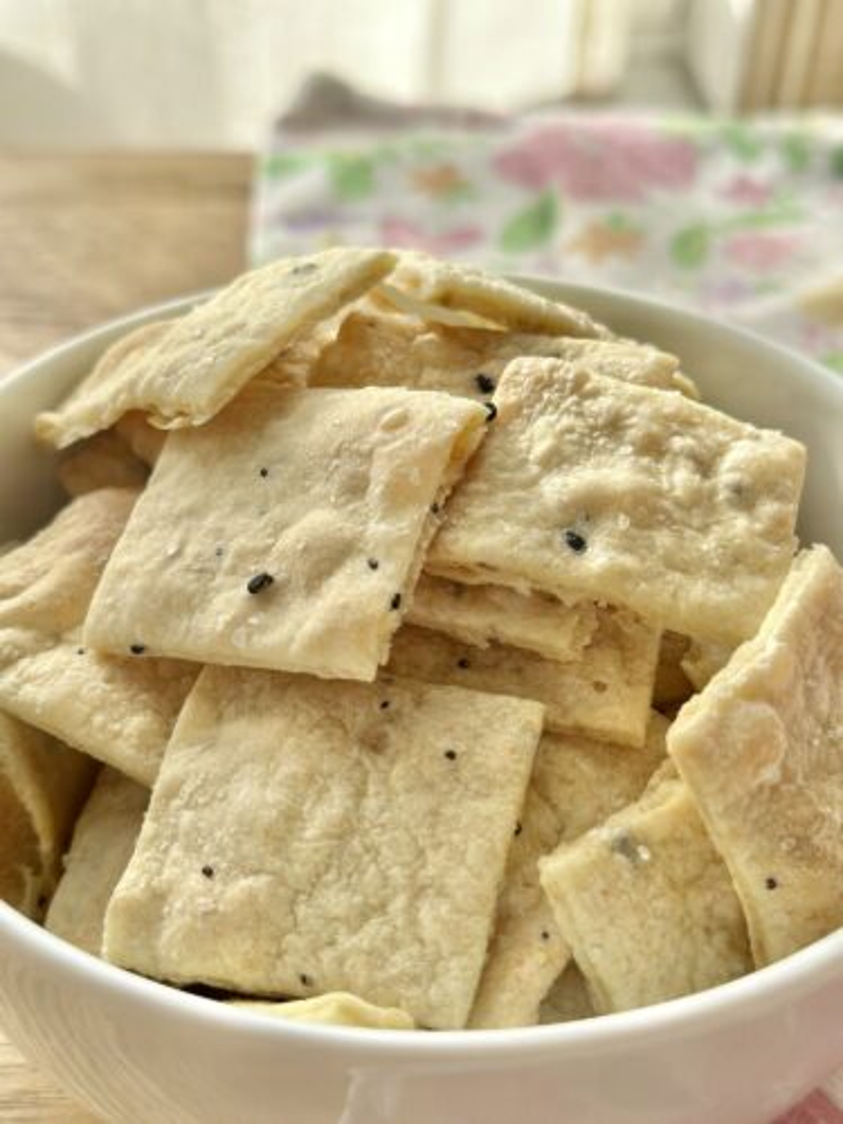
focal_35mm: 48
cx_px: 422
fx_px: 1559
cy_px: 562
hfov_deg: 30.3
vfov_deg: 39.7
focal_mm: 6.86
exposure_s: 1/1376
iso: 80
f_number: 1.78
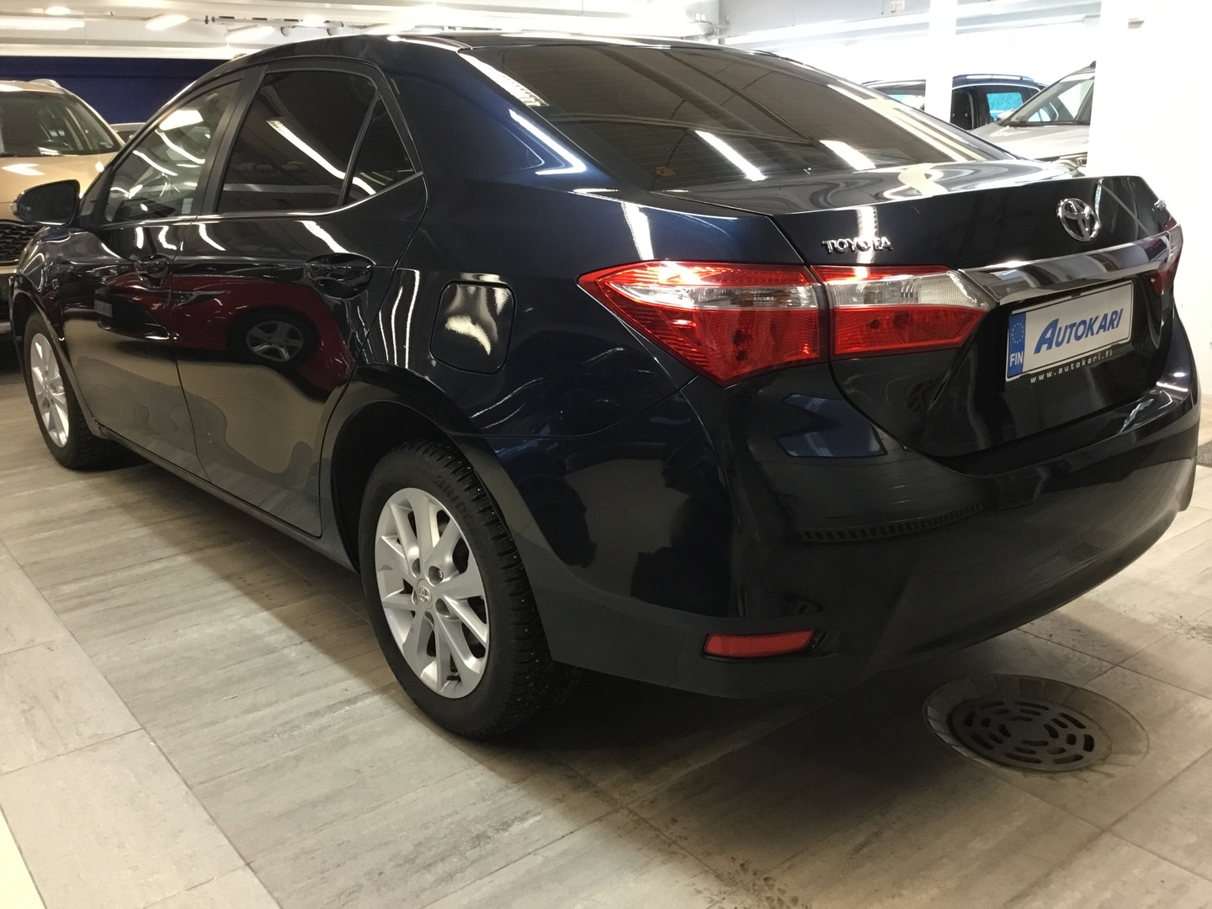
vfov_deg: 45.4
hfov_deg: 58.4
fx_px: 1085
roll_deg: +2.8
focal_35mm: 31
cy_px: 454
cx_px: 606
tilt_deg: -17.2
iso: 160
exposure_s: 1/33
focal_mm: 3.3
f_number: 2.4
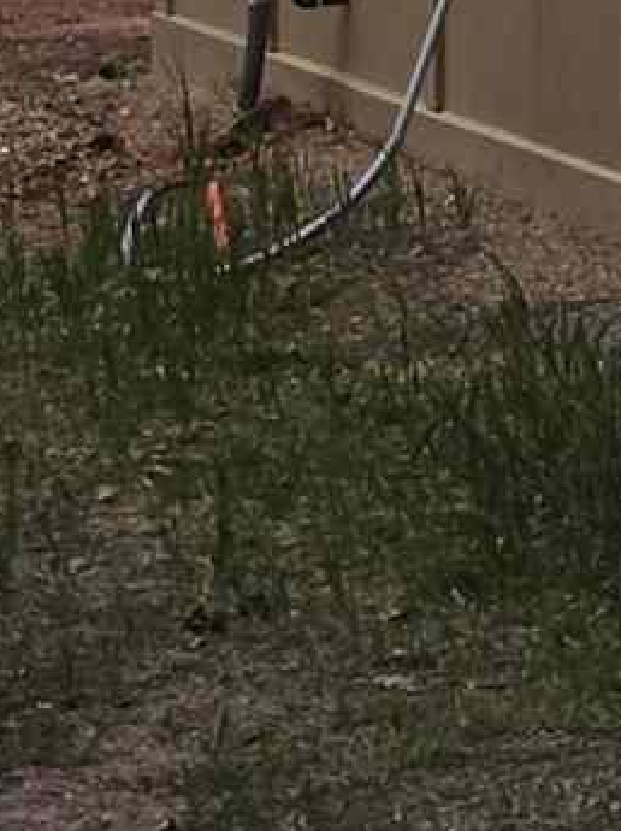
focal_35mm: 205
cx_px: 2949
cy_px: -236
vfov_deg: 9.5
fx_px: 4913
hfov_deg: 5.6
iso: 10
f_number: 1.4
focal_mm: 6.5
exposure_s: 1/324
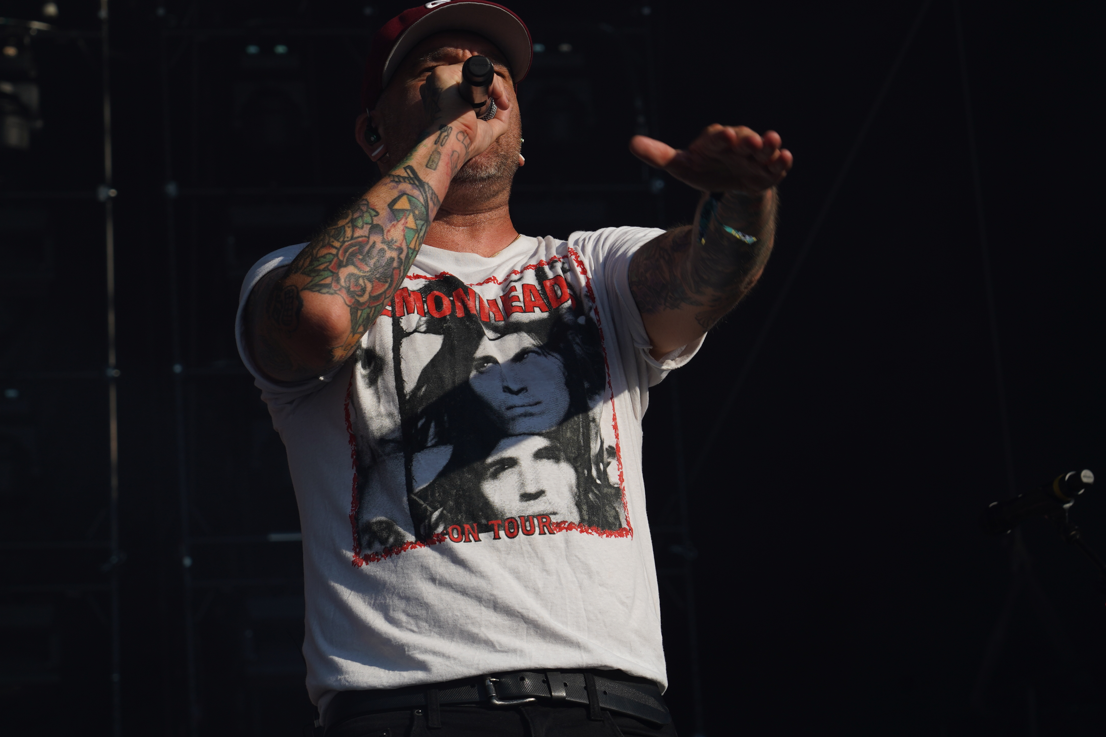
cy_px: 287
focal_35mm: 145
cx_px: 568
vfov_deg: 9.5
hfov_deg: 14.2
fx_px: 4455
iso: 100
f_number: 8
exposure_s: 1/500
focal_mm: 105
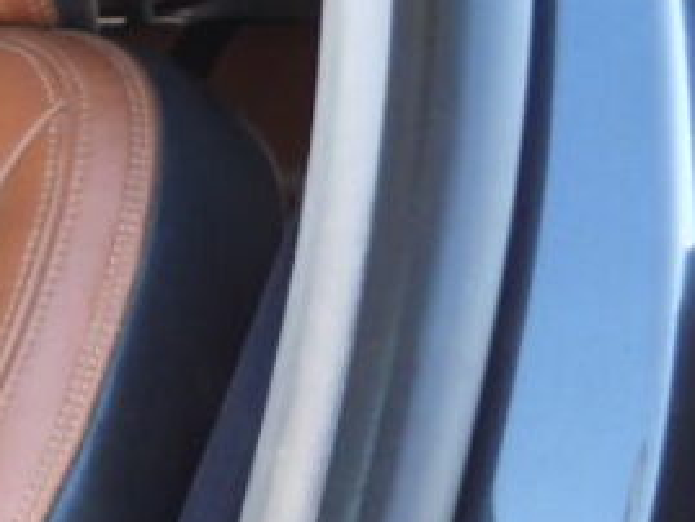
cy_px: 734
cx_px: -971
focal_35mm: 127
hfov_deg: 12.3
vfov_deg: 11.3
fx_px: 2551
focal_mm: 4.3
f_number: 2.8
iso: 100
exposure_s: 1/80
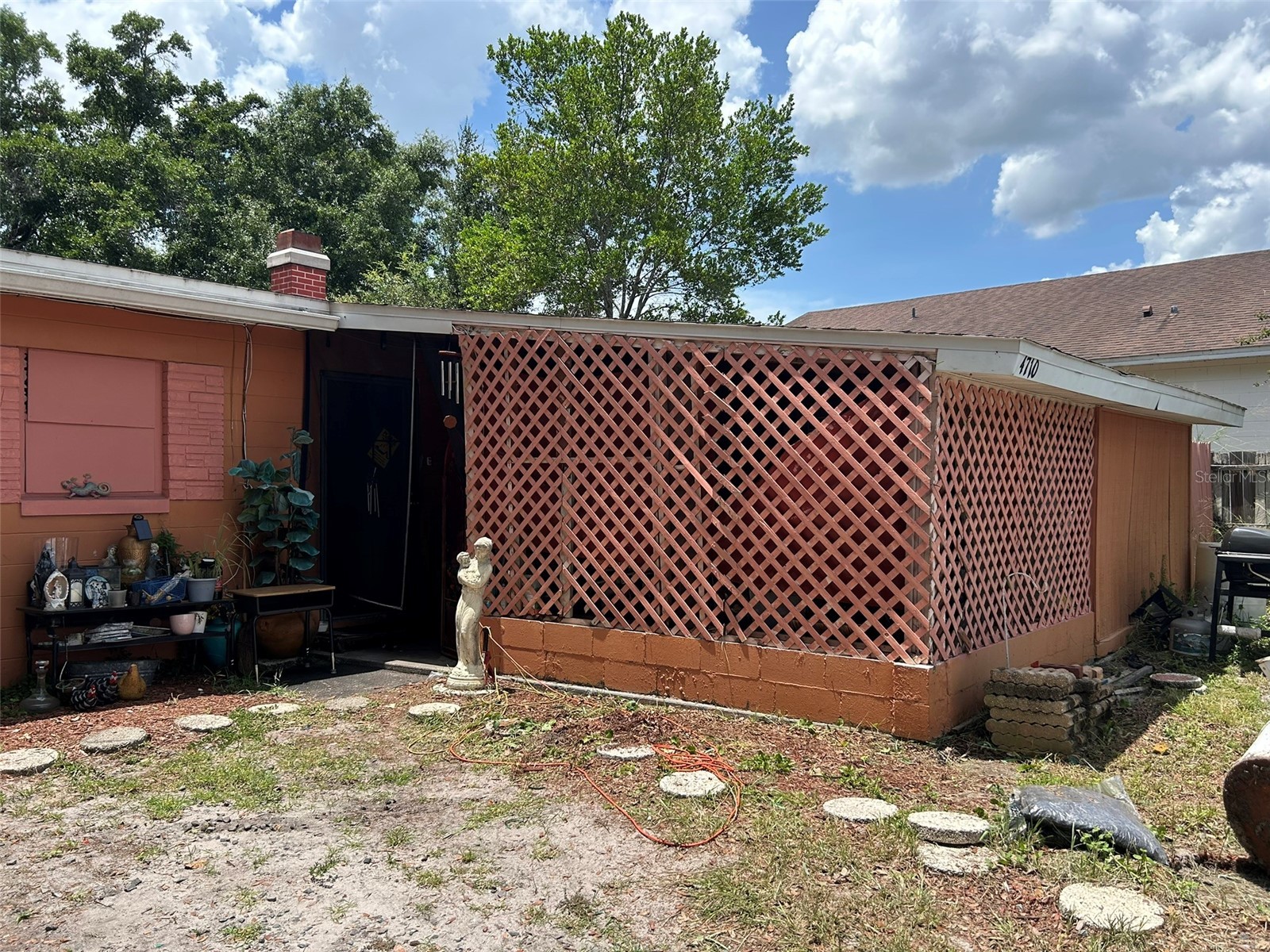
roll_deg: +0.3
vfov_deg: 53.1
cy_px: 476
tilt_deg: -0.5
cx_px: 635
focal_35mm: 26
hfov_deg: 67.3
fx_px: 954
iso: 50
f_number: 1.5
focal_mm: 5.7
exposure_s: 1/2457
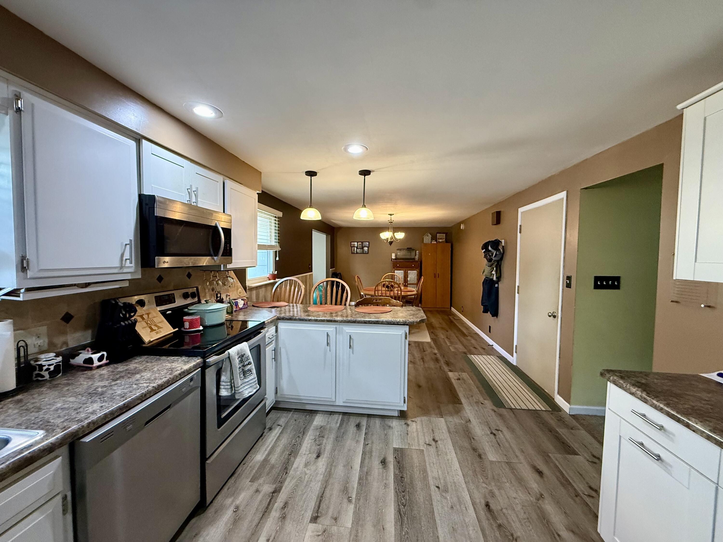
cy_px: 271
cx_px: 362
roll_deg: -0.8
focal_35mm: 14
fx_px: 292
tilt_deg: -3.3
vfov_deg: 85.7
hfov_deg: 102.1
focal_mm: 2.22
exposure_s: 1/60
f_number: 2.2
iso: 400
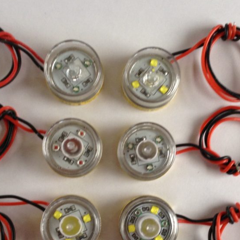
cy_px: 157
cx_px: 128
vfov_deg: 31.4
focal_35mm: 54
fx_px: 424
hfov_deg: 31.6
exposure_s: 1/24
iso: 50
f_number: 2.4
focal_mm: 3.3
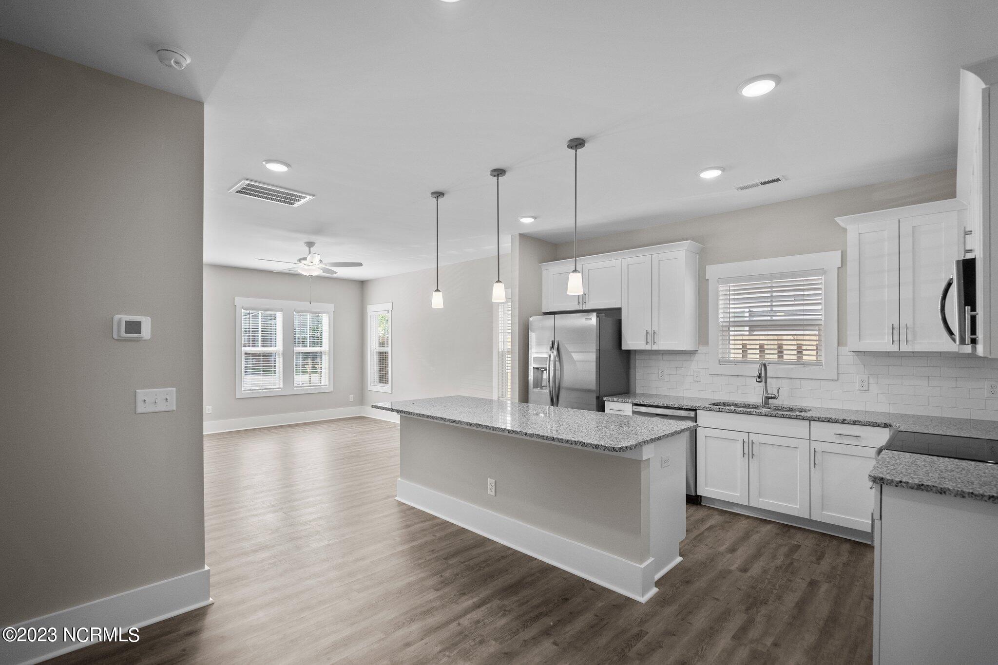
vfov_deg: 73.7
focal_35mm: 16
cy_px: 332
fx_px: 443
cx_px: 499
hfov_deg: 96.7
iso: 320
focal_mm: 16
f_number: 4
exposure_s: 1/160
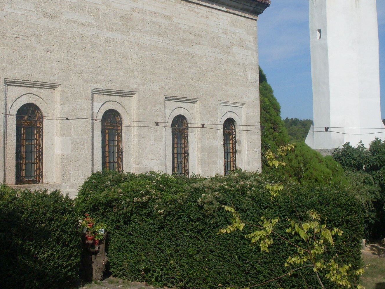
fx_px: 656
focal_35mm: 59
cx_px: 171
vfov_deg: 24.6
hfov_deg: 32.7
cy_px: 82
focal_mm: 6.3
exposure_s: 1/350
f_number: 8.4
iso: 80
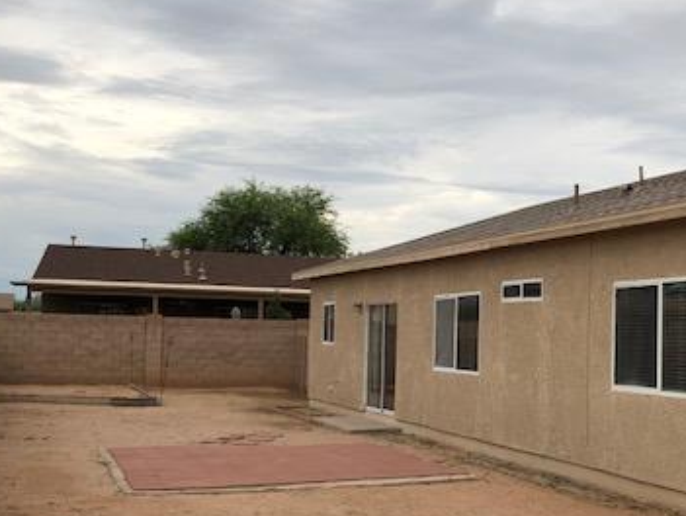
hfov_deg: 36.9
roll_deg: -1.2
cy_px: 321
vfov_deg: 28.5
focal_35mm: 51
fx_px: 1012
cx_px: 477
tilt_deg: +0.6
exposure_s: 1/428
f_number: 1.8
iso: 20
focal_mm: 3.99
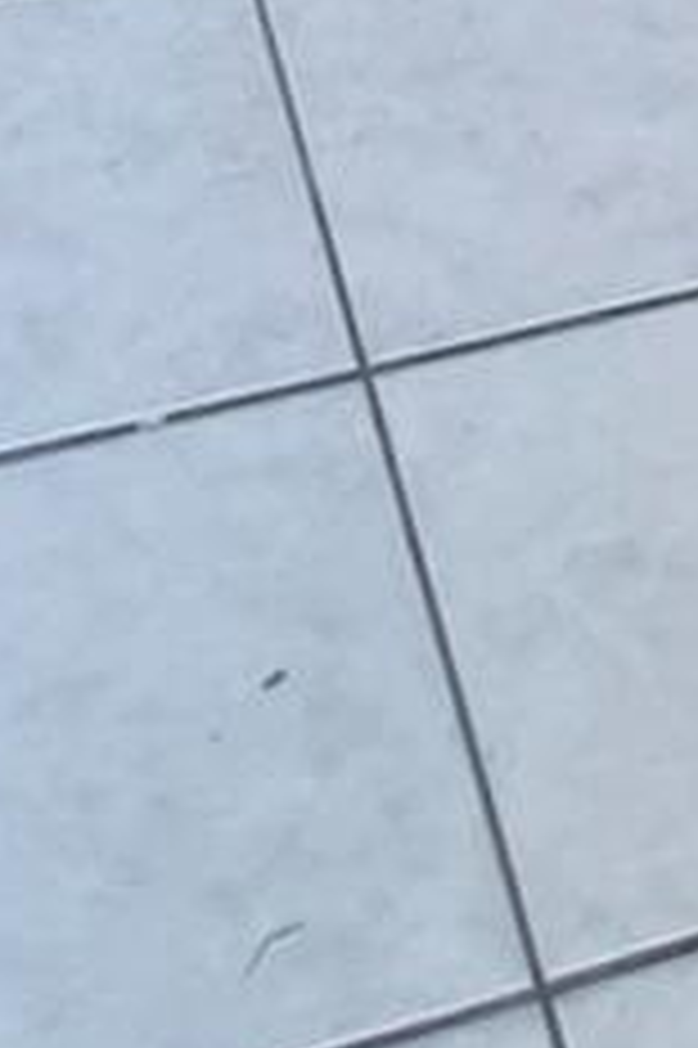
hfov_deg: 15.7
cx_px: 322
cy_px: -1570
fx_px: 2534
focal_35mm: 87
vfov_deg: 14.2
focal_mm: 1.7
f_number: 2.2
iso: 320
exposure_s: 1/60
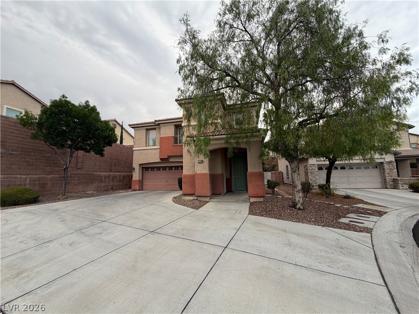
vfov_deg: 85.7
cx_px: 210
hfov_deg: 102.1
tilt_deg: +6.5
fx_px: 169
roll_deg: +1.5
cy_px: 157
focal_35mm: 14
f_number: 2.2
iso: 40
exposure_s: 1/121
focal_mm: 2.22
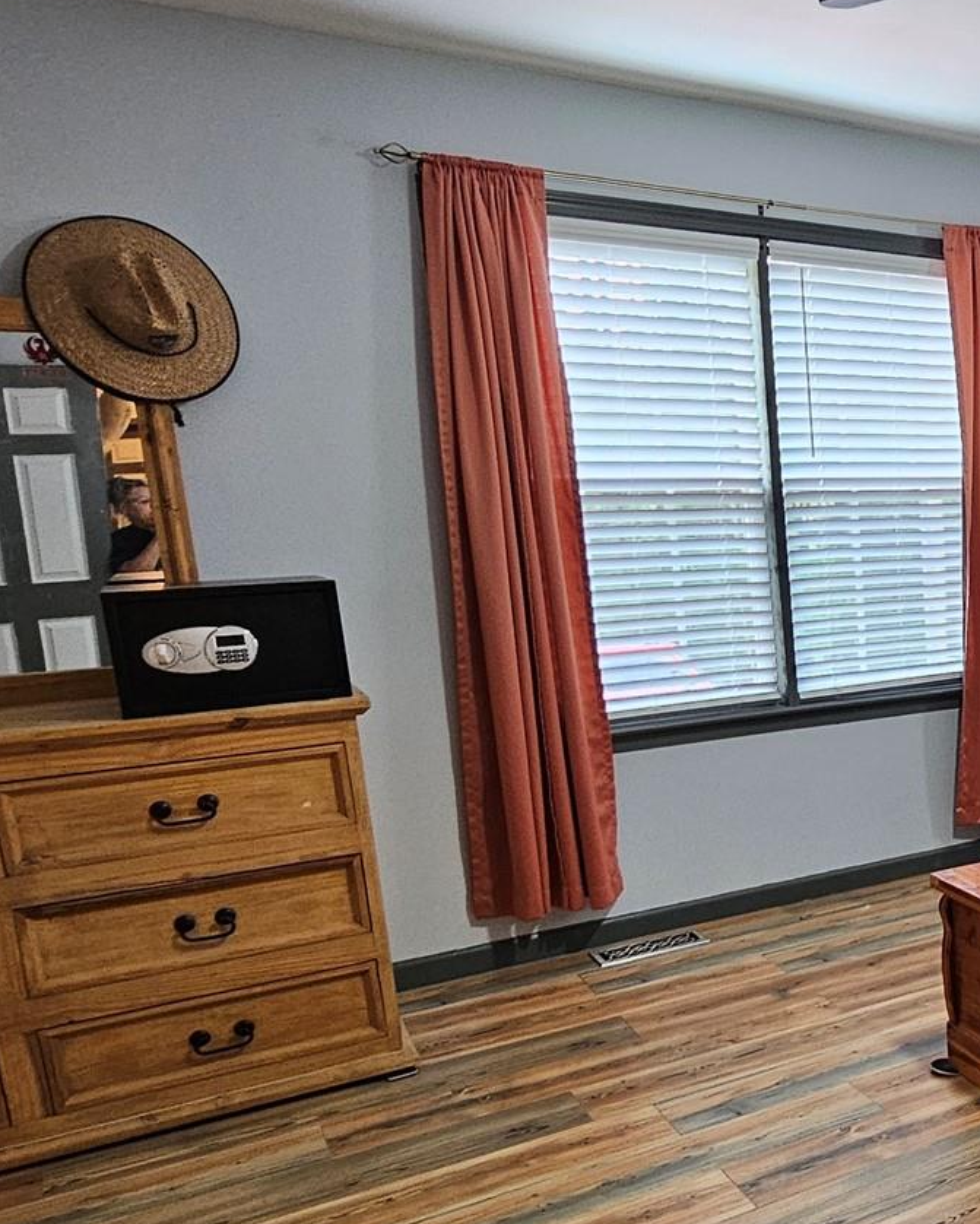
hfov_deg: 39.0
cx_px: 1071
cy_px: 748
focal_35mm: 31
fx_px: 1123
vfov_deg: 56.6
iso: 320
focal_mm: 2.2
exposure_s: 1/40
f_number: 2.2
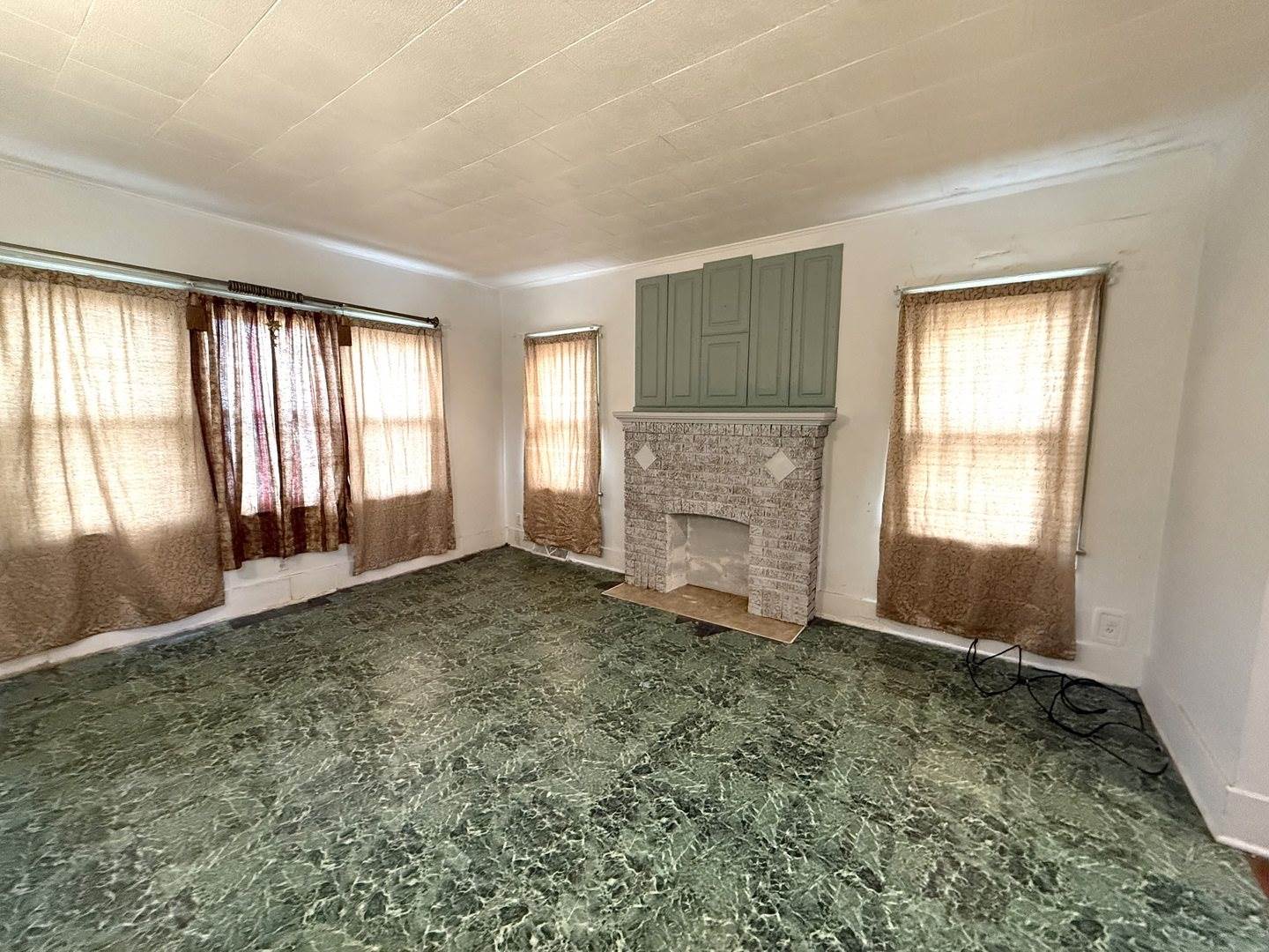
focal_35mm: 14
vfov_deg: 85.7
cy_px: 476
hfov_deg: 102.1
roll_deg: -0.2
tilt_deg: -5.9
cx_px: 634
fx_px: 513
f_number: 2.2
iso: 640
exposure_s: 1/60
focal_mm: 2.22
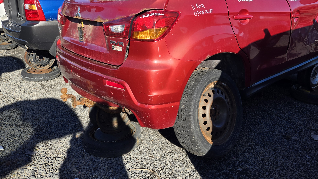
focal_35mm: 32
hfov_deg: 60.9
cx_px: 173
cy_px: 47
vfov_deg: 35.9
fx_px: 270
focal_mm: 5.4
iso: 25
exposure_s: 1/1176
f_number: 1.8
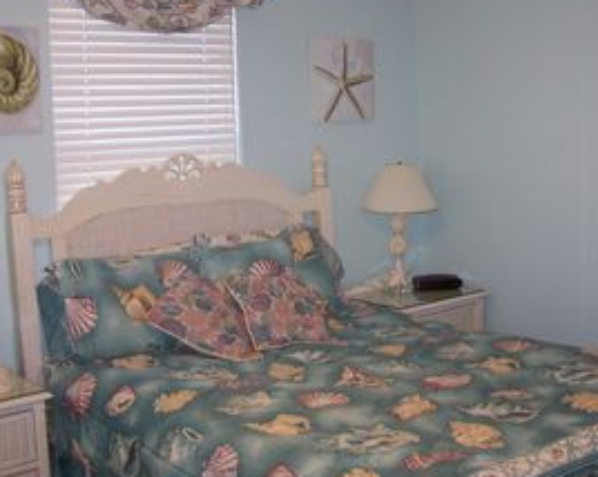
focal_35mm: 51
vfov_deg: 29.6
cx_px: 366
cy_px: 212
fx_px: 902
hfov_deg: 36.5
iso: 140
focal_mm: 6.3
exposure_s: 1/60
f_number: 2.8
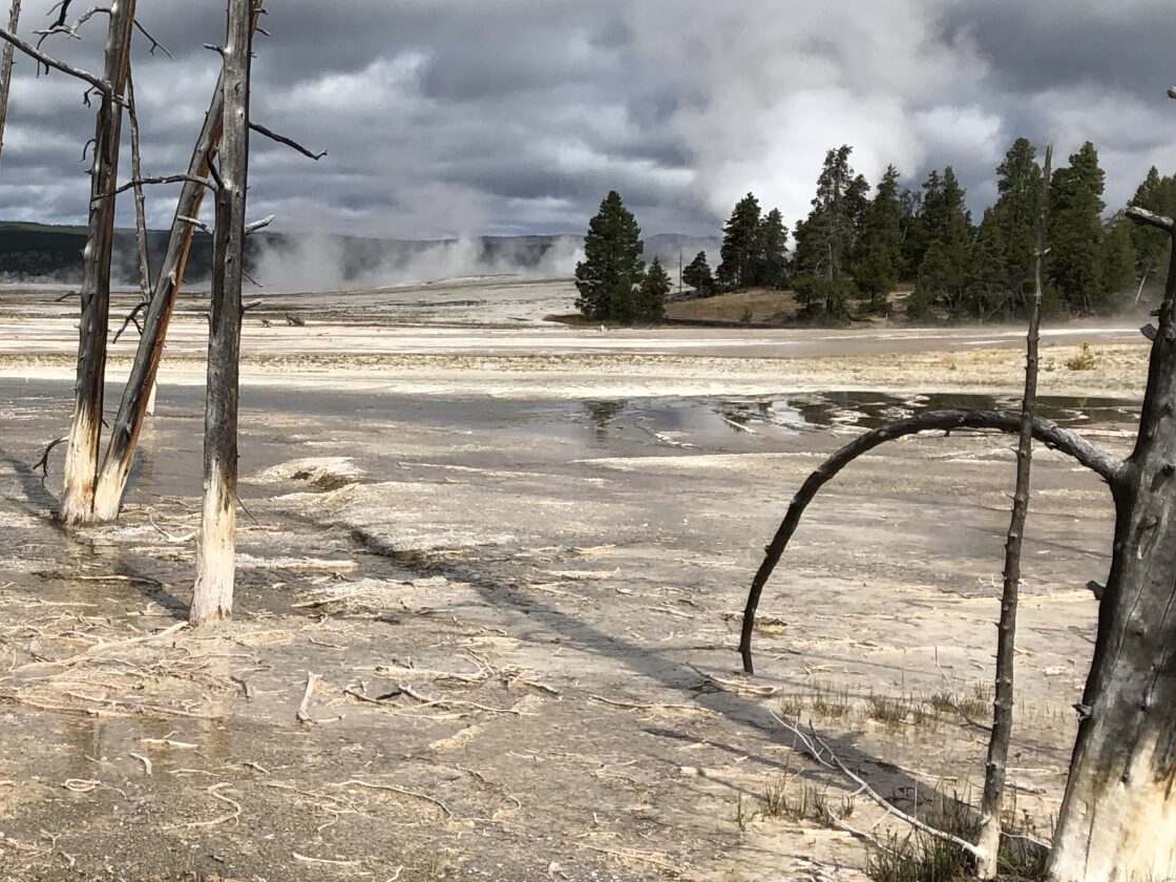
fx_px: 2174
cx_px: 9
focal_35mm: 64
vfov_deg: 22.9
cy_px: 344
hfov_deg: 28.5
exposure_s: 1/3247
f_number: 1.8
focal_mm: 3.99
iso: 20
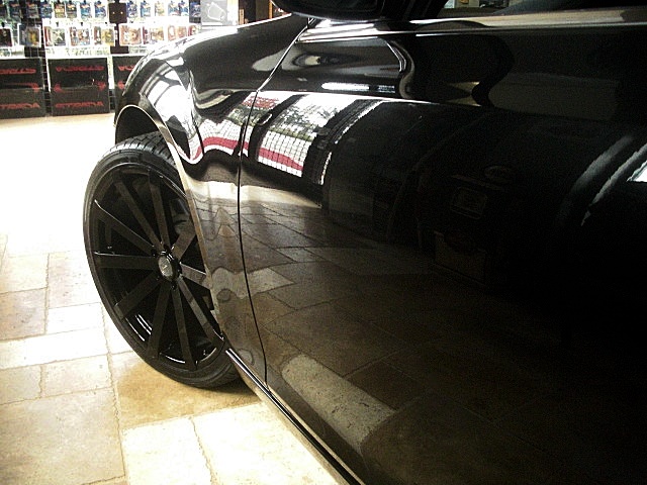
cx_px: 324
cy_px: 242
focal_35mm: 36
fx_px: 673
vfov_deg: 39.7
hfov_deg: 51.4
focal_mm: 6.3
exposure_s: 1/125
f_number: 2.8
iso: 800
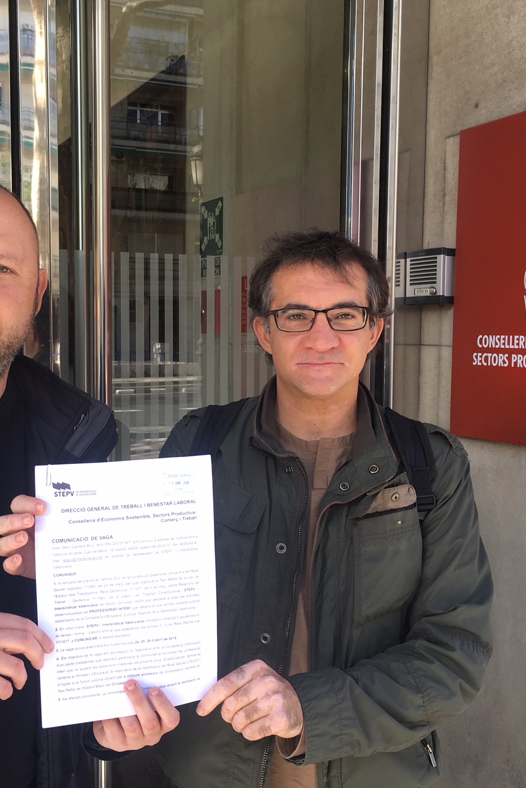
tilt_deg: -4.1
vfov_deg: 47.4
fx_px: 898
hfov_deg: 32.6
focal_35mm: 41
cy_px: 399
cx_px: 218
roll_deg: -1.3
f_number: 2.2
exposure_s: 1/102
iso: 25
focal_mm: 4.15
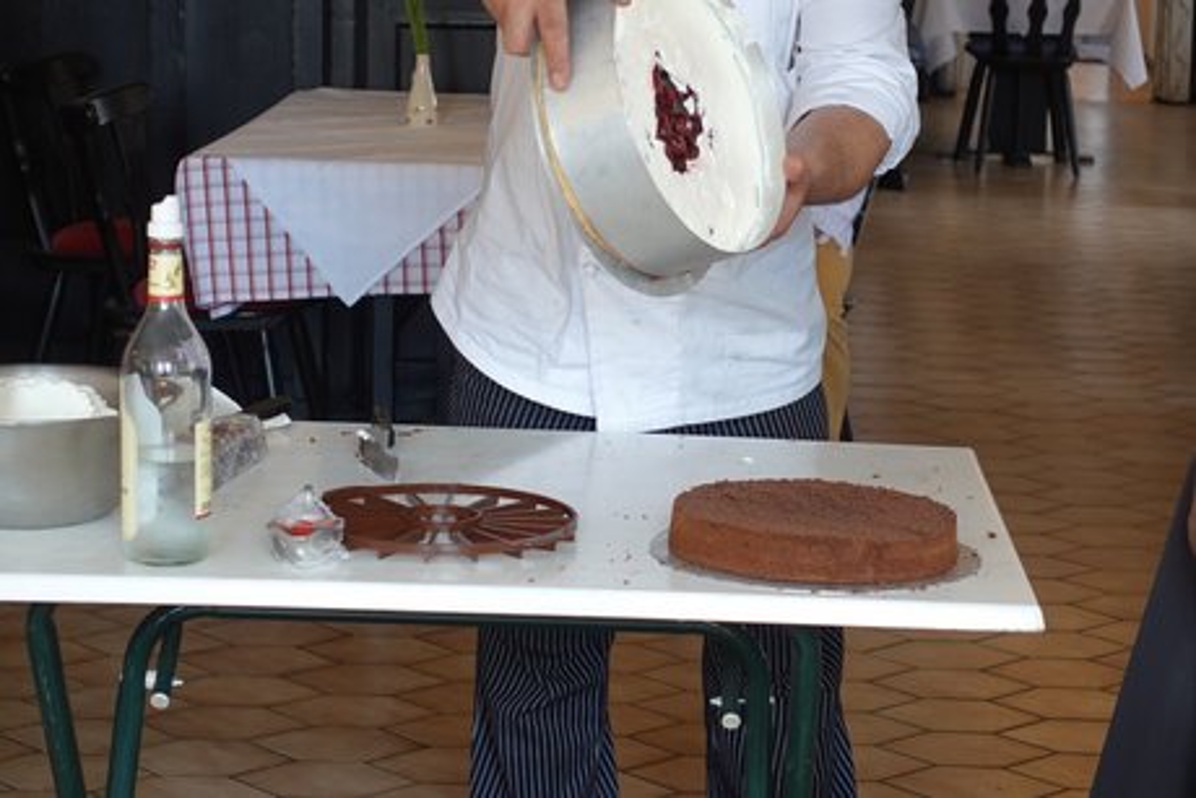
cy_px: 399
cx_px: 598
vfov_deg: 20.3
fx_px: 2226
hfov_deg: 30.1
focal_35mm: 67
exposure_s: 1/80
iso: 500
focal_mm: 24.71
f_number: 2.8
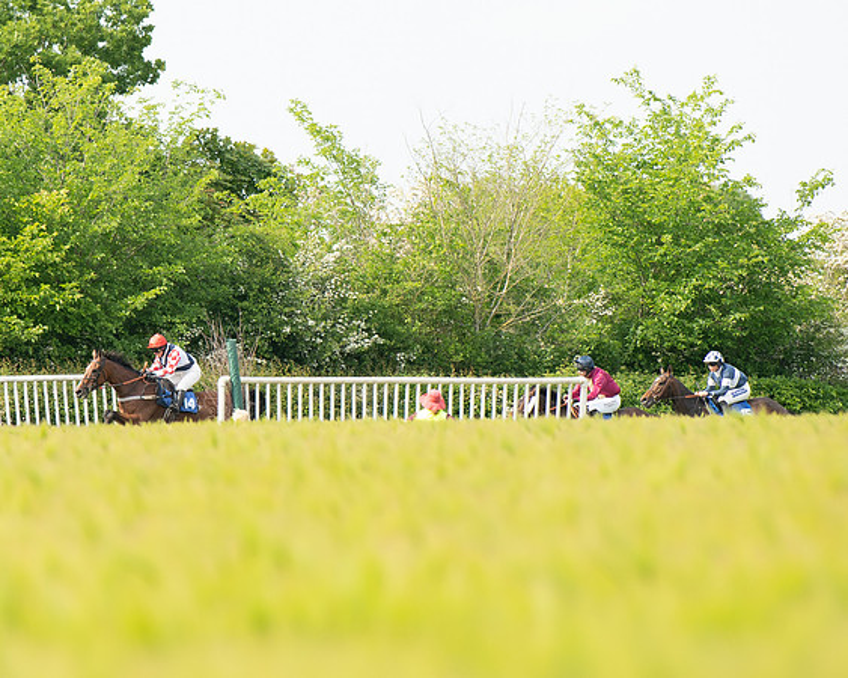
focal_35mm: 416
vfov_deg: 3.7
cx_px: 228
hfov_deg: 4.7
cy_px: 332
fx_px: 10437
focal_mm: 200
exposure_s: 1/1250
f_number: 4
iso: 400
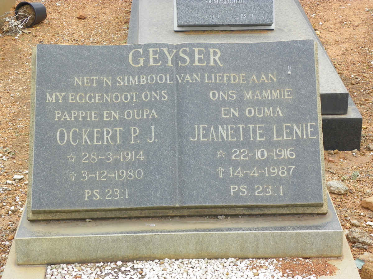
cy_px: 140
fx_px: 862
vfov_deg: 18.4
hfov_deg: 24.4
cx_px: 186
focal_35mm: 80
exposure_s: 1/125
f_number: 4
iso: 64
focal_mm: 14.2
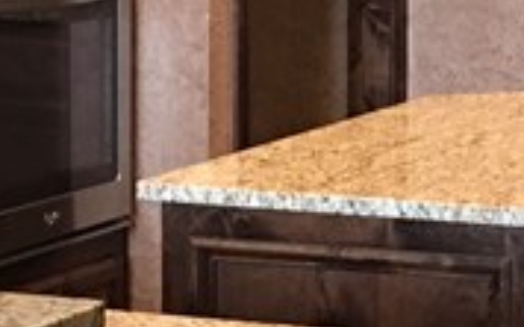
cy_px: 94
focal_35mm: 177
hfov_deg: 11.8
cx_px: 394
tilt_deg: -5.3
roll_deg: -1.4
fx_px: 2526
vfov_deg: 7.4
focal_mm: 4.15
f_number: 2.2
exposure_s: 1/10
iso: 100
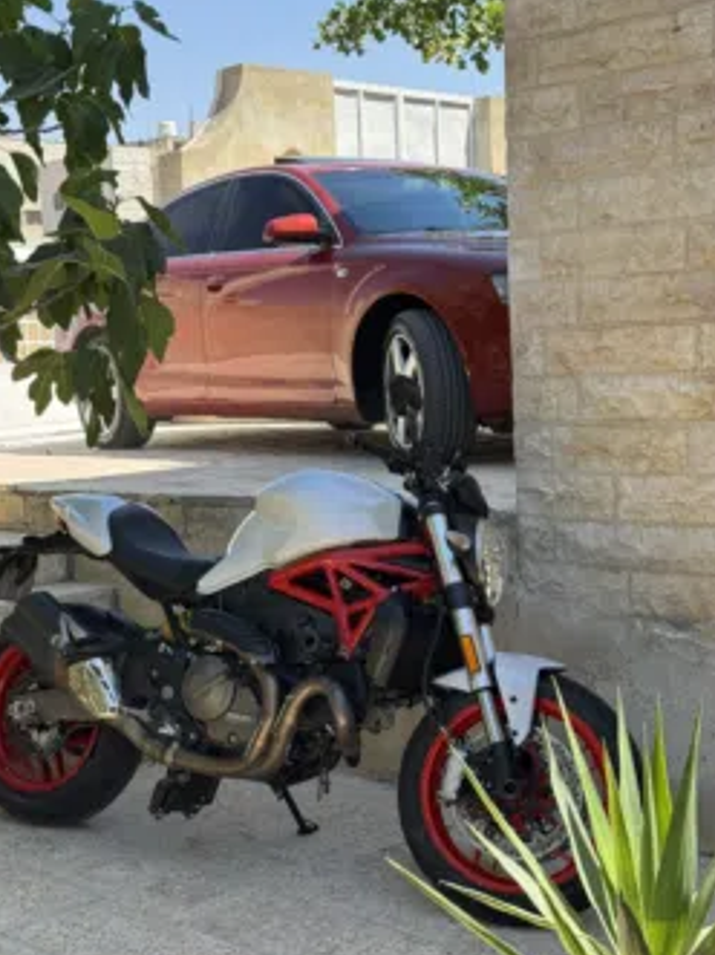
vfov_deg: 33.2
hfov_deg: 25.2
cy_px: 467
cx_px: 303
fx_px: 1598
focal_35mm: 58
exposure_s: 1/633
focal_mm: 6.76
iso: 64
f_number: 1.78
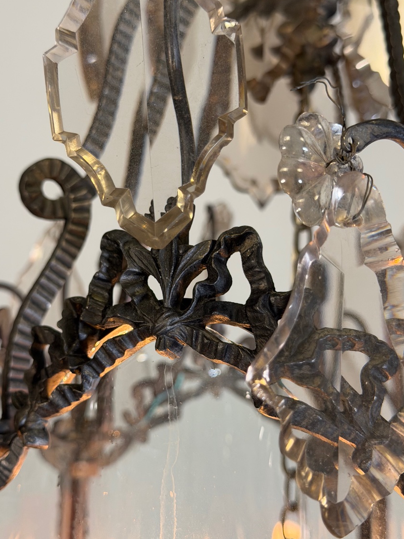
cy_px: 273
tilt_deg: +10.5
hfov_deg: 28.6
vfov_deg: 37.5
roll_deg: -3.2
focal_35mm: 51
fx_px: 793
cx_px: 194
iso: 125
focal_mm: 6.76
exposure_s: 1/50
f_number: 1.78
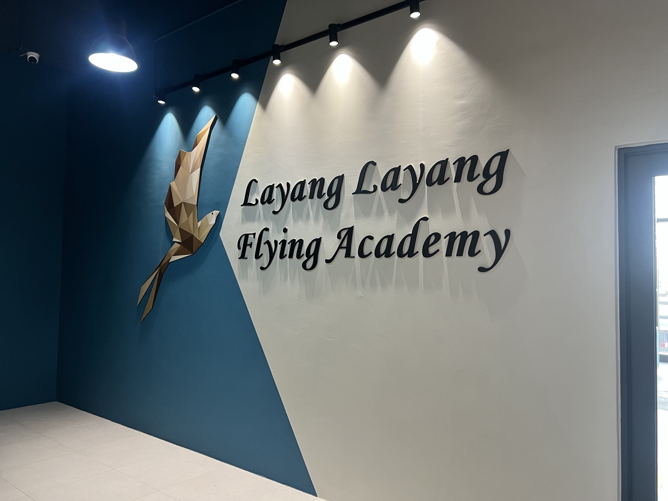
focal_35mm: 26
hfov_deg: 67.3
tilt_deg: +2.1
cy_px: 250
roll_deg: -0.2
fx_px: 502
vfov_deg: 53.1
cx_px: 334
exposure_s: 1/50
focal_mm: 5.7
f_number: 1.5
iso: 160
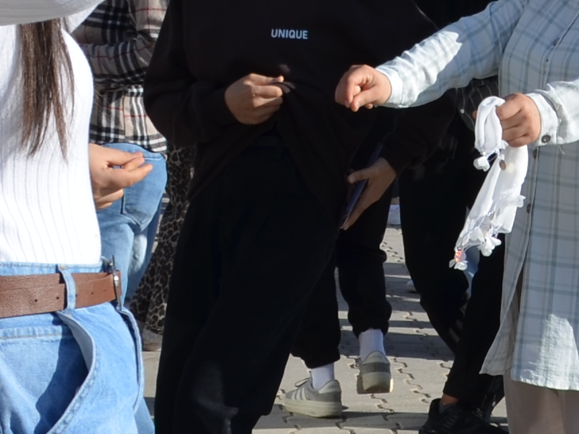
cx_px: 843
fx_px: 2760
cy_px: 1
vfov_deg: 8.9
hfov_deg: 11.5
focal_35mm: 165
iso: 100
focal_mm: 20
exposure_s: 1/250
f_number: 8
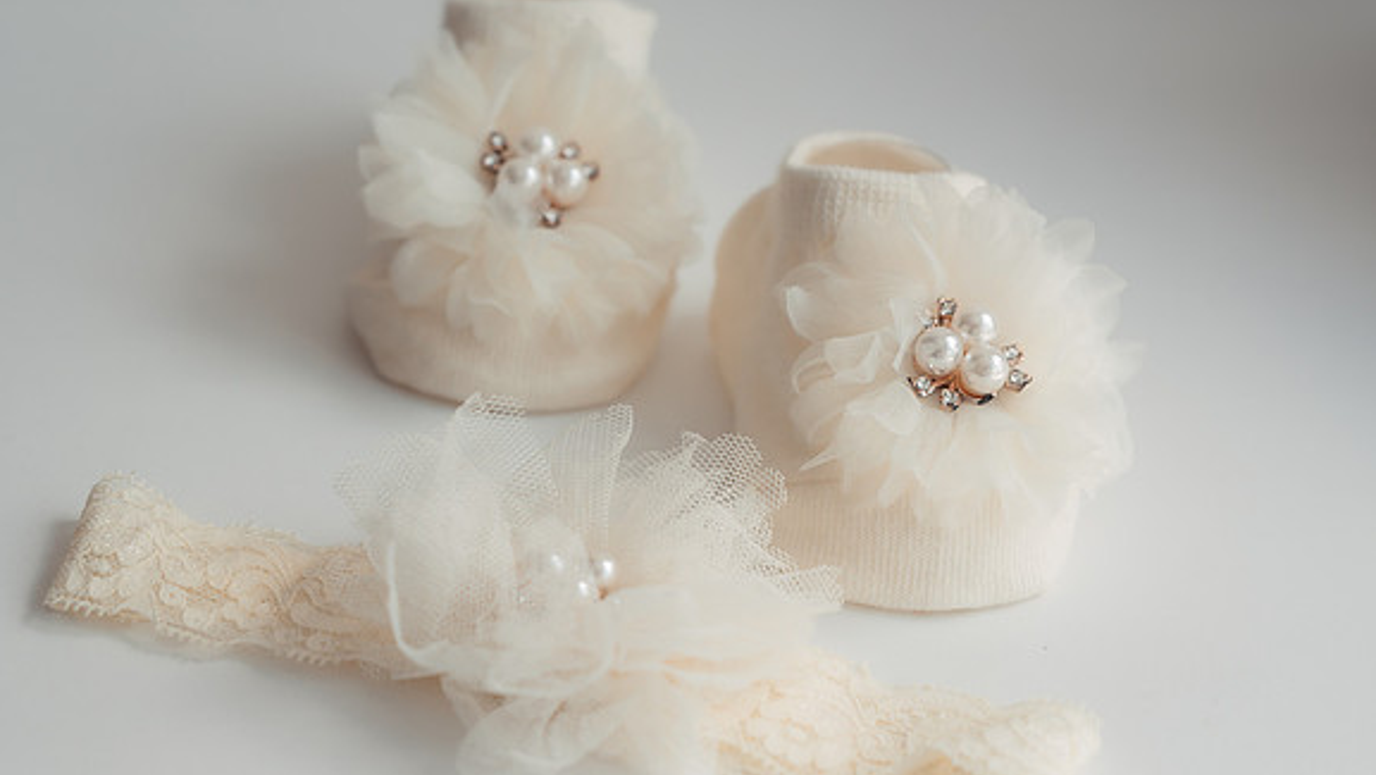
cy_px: 466
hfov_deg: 18.6
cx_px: 540
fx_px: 4197
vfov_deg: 10.5
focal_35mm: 115
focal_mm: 85
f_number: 5
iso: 200
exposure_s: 1/250
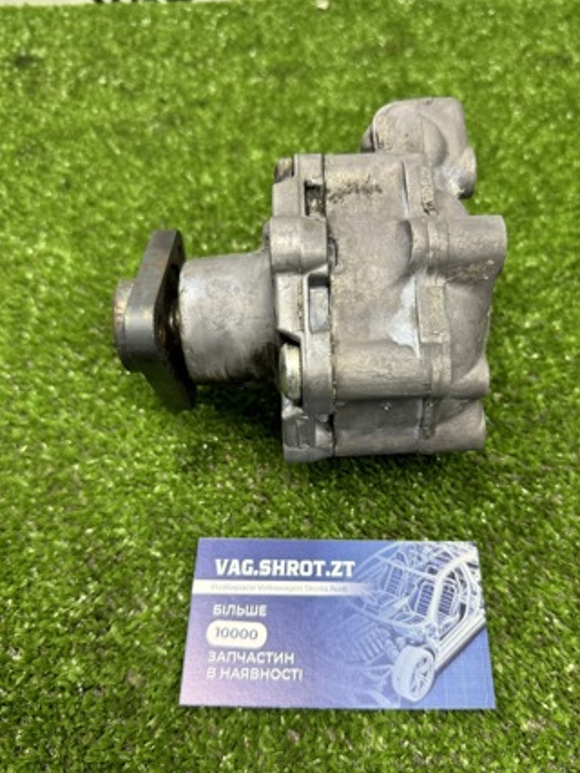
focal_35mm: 27
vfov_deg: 65.3
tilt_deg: -55.1
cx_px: 317
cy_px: 407
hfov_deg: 51.3
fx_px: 603
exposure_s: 1/100
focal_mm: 6.76
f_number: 1.78
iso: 125
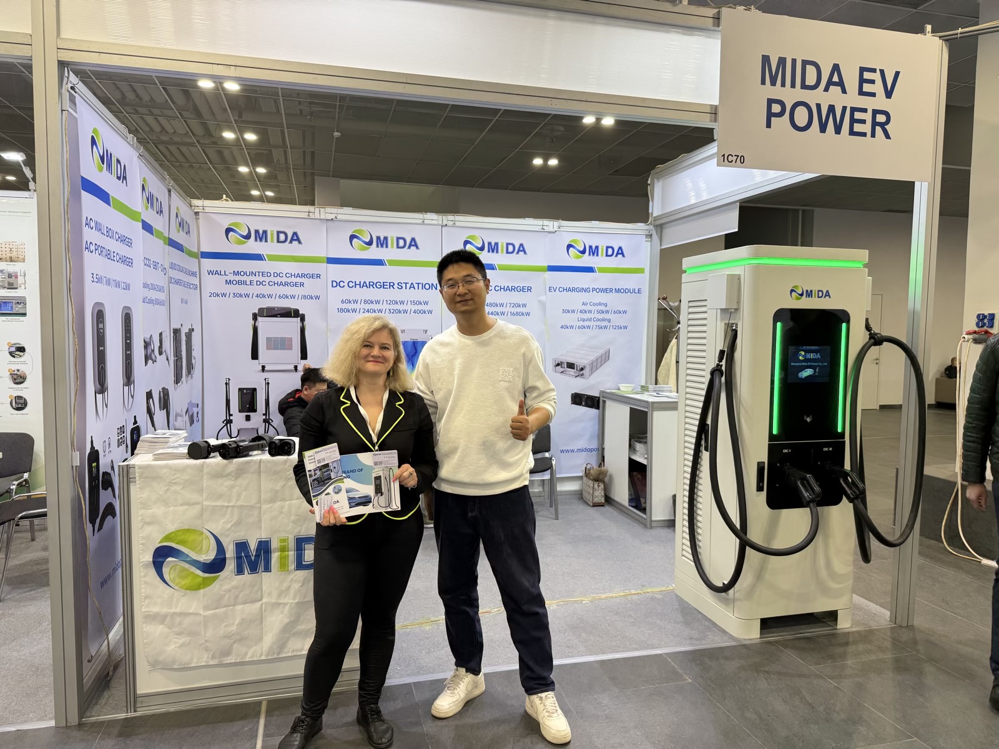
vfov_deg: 56.8
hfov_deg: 71.6
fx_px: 693
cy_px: 374
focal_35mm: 24
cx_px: 500
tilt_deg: -2.8
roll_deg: -0.5
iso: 64
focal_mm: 6.76
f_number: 1.78
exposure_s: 1/100
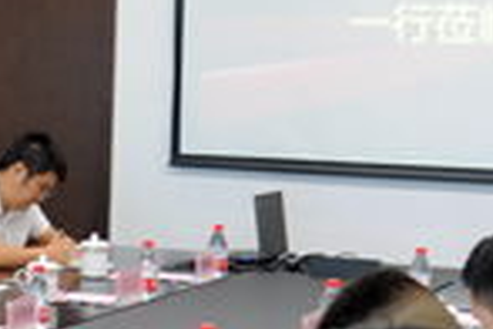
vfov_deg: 9.6
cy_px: 144
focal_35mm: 143
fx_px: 1958
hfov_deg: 13.8
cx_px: -134
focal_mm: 35
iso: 200
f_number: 4
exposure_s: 1/20
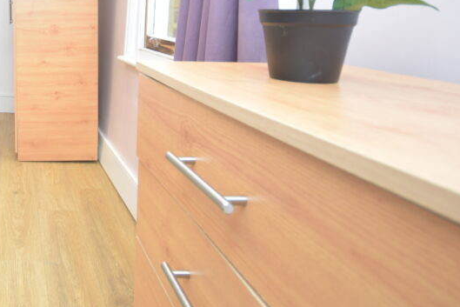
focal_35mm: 34
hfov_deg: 47.3
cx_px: 10
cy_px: 38
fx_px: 435
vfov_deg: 36.7
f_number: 4
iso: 100
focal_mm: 10
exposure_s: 1/8
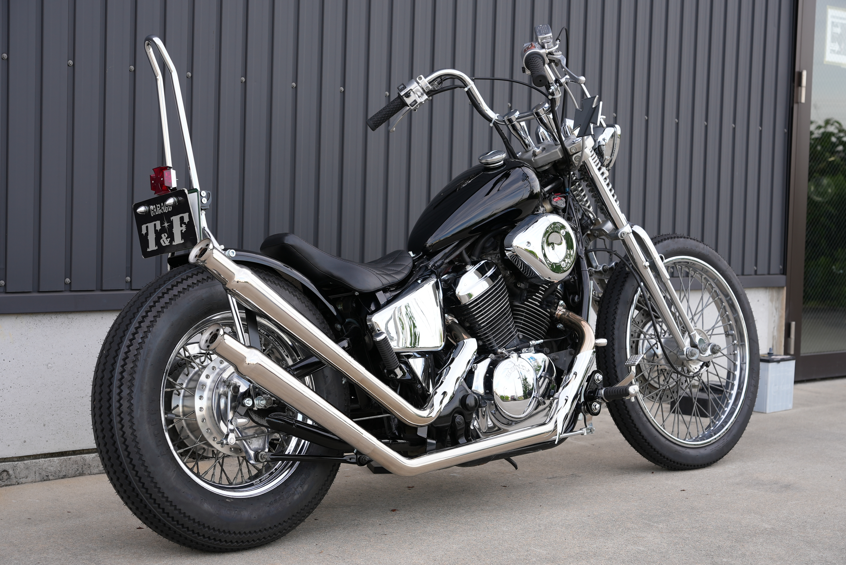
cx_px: 423
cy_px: 282
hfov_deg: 33.3
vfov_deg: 22.6
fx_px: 1413
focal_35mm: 60
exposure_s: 1/60
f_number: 6.3
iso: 200
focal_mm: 60.1
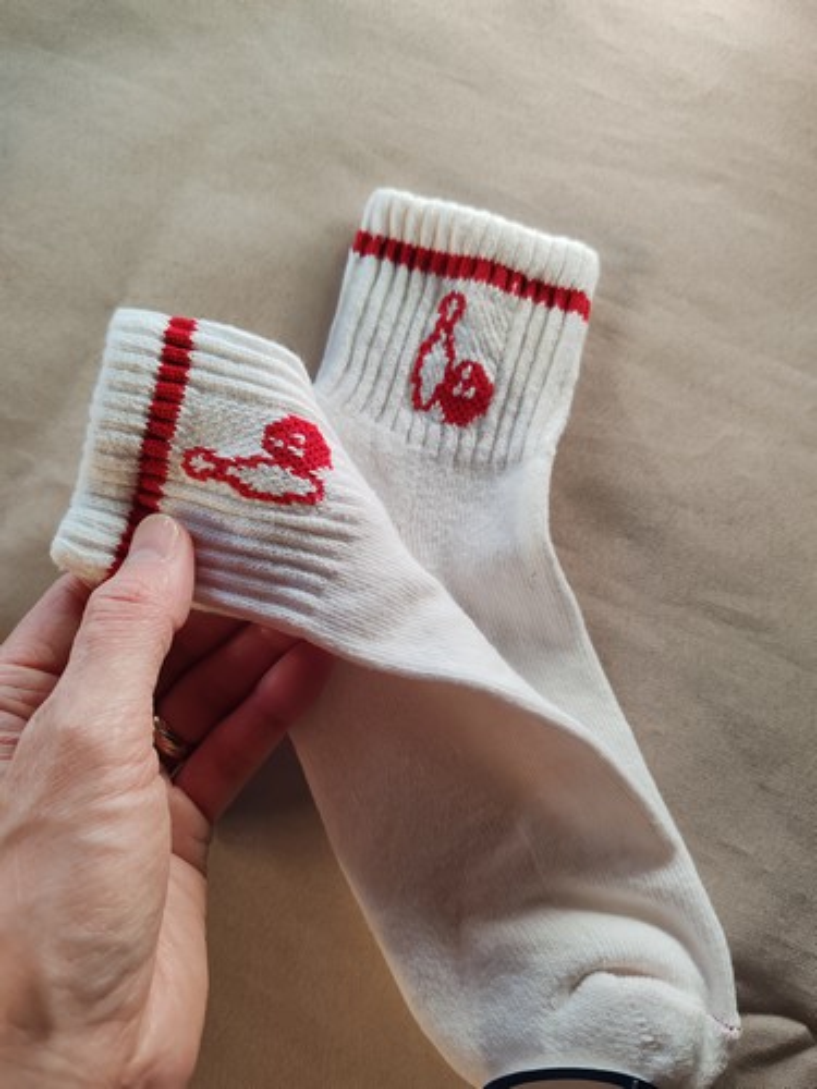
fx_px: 850
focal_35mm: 27
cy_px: 544
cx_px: 408
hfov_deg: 51.4
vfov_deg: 65.3
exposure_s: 1/100
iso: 1000
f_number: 1.9
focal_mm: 6.12
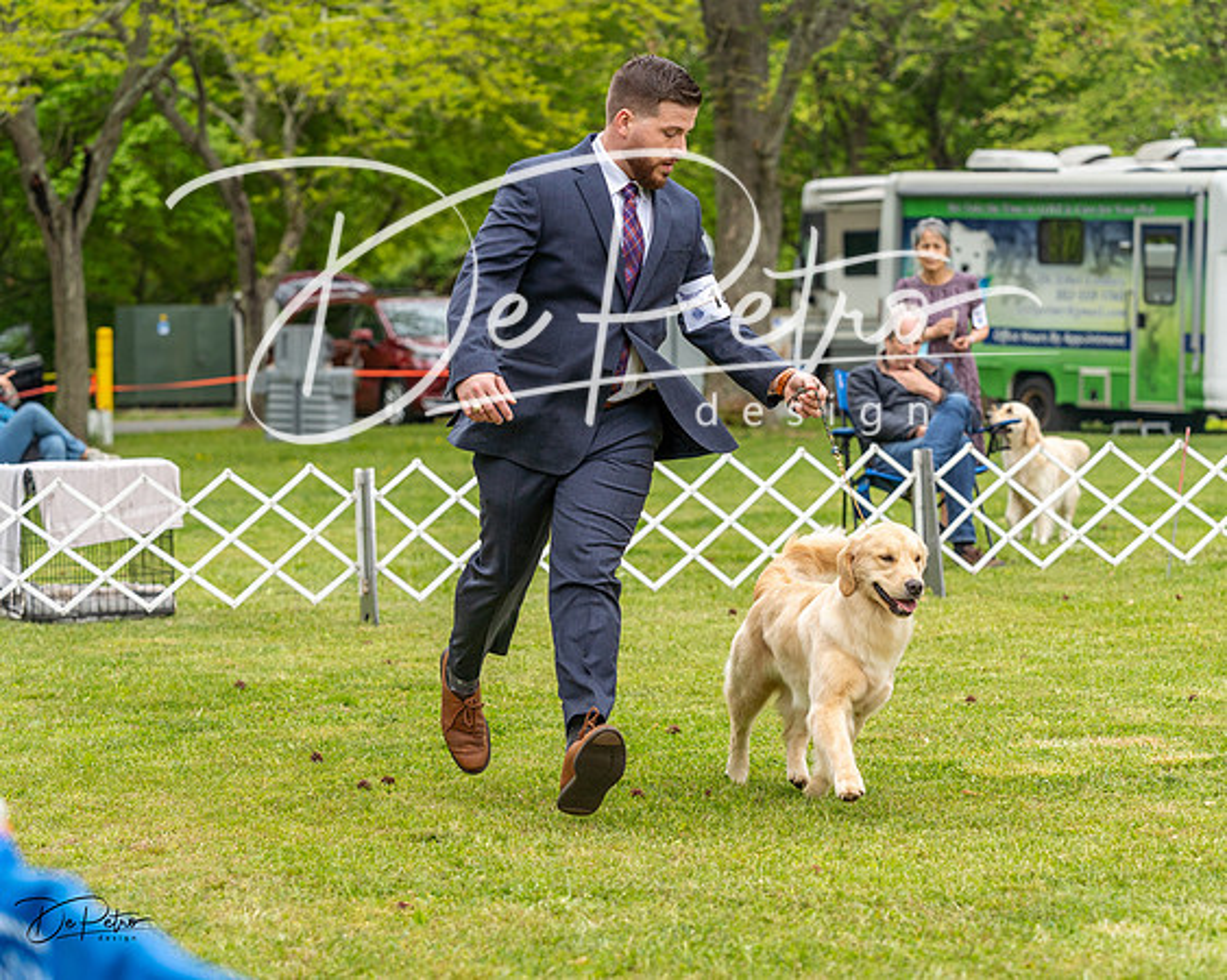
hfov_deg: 16.9
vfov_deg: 13.5
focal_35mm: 114
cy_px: 490
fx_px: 4129
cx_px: 614
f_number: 4.5
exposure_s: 1/640
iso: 400
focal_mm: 101
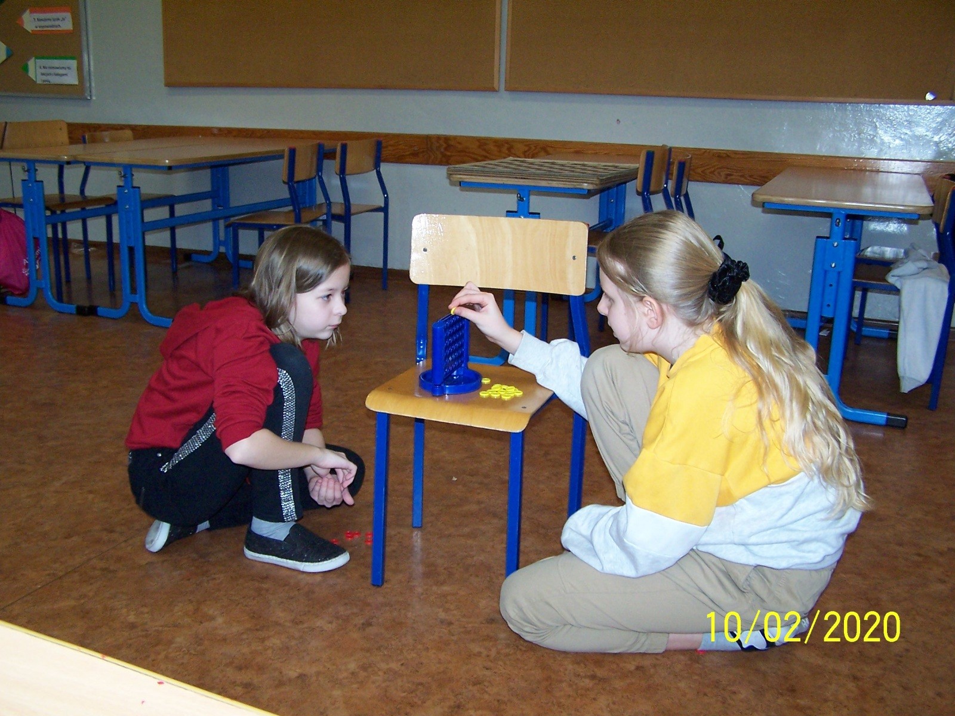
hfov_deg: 49.0
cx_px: 478
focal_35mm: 38
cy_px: 358
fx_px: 1048
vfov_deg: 37.7
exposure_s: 1/60
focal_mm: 6.3
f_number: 2.8
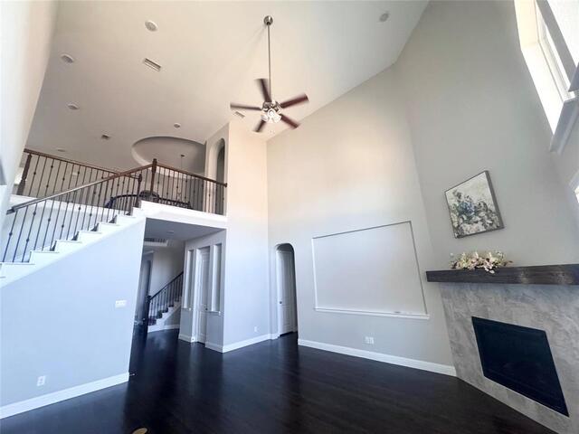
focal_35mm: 14
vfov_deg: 85.7
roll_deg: +2.1
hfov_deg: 102.1
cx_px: 290
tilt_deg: +14.6
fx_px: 234
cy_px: 217
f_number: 2.2
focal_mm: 2.22
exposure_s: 1/90
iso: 320
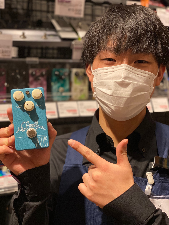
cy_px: 112
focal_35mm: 52
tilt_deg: -5.1
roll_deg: -0.6
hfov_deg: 28.0
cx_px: 84
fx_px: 338
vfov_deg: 36.8
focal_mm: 6
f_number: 2
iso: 125
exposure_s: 1/122
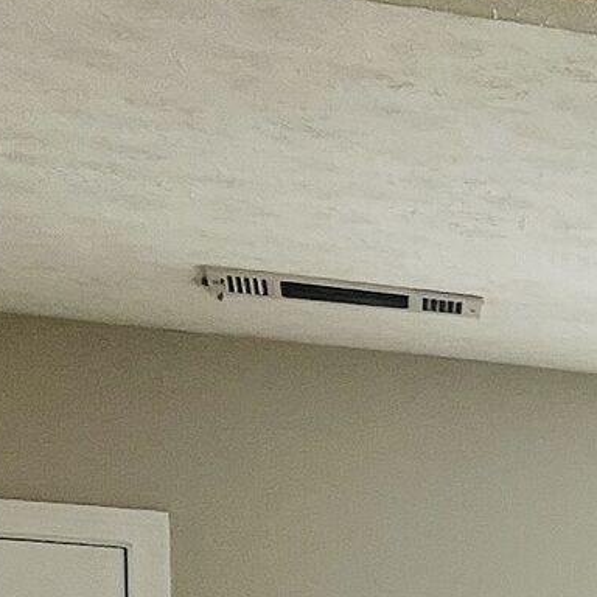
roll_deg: -1.7
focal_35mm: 184
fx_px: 3590
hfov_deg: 7.2
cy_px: 1446
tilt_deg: -6.9
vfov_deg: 8.6
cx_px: 2366
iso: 64
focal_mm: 5.1
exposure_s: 1/60
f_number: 1.6
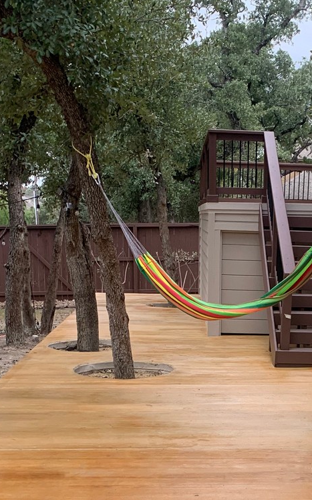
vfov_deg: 32.7
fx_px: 803
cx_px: 264
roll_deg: +0.0
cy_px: 457
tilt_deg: -13.5
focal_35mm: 59
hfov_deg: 21.6
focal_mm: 4.25
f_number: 1.8
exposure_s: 1/121
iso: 64
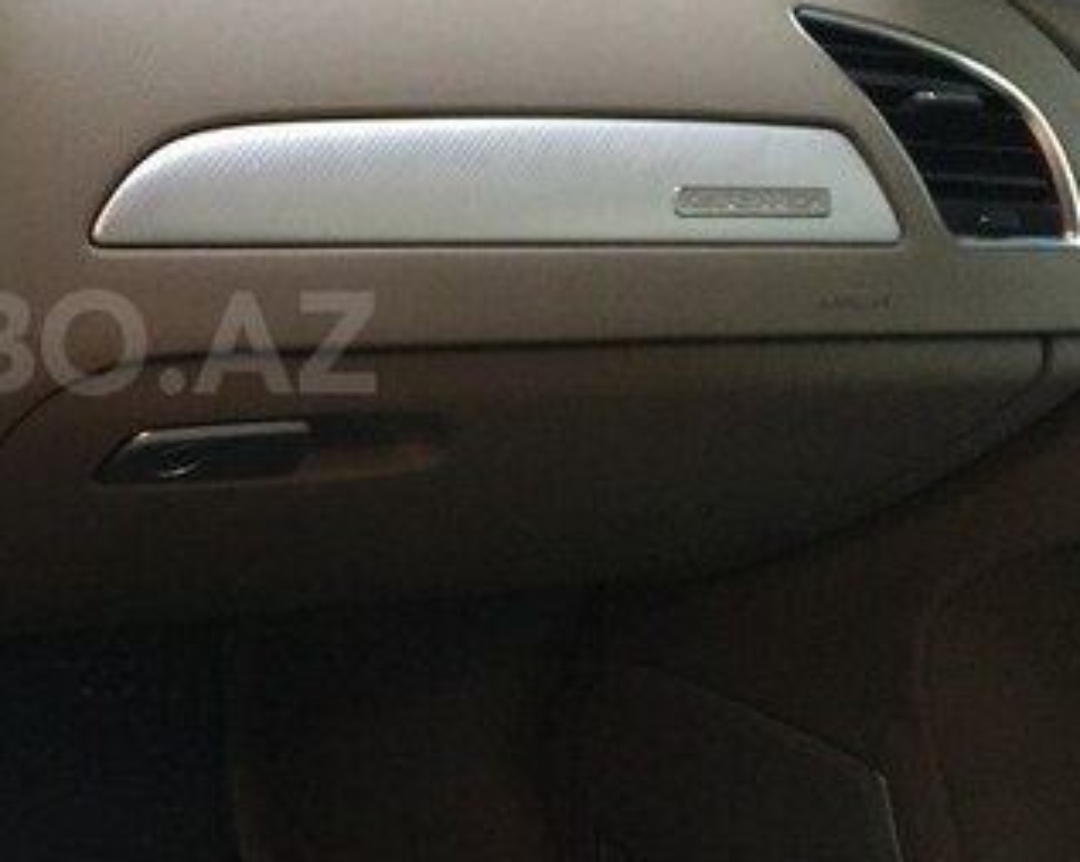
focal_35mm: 59
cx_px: 27
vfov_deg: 25.7
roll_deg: -12.2
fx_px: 1884
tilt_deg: -21.9
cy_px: 342
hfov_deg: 30.0
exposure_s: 1/33
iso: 250
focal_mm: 4.15
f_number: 2.2
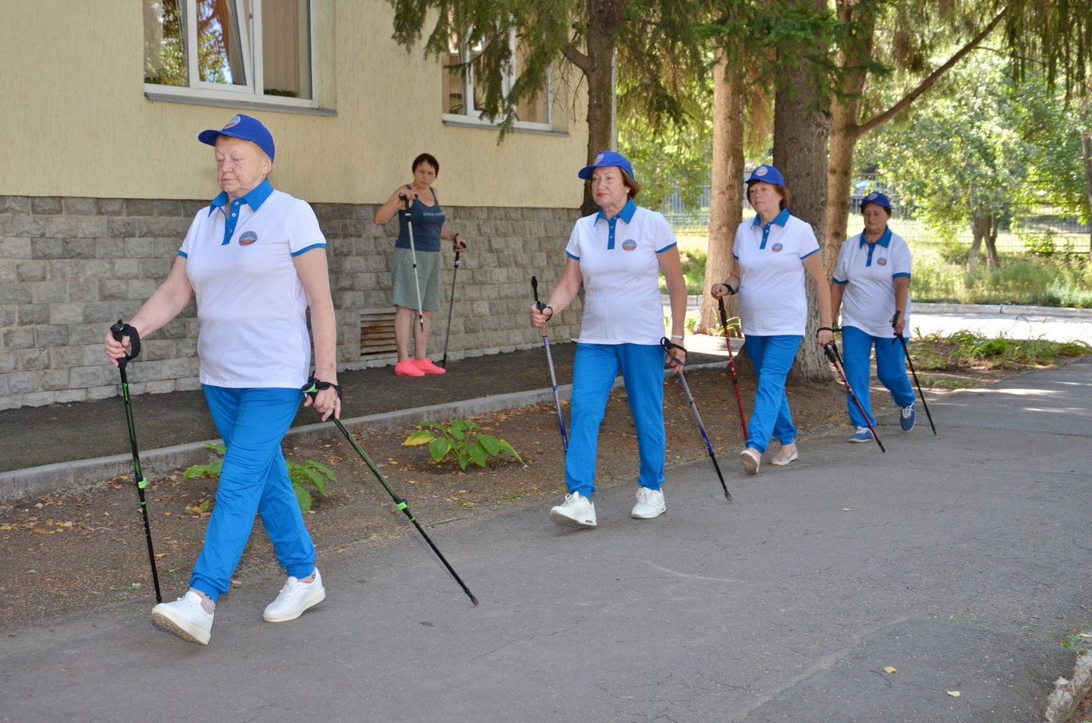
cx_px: 546
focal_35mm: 60
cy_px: 362
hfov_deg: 33.5
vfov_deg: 22.5
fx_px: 1816
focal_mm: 40
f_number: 9
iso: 800
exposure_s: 1/250
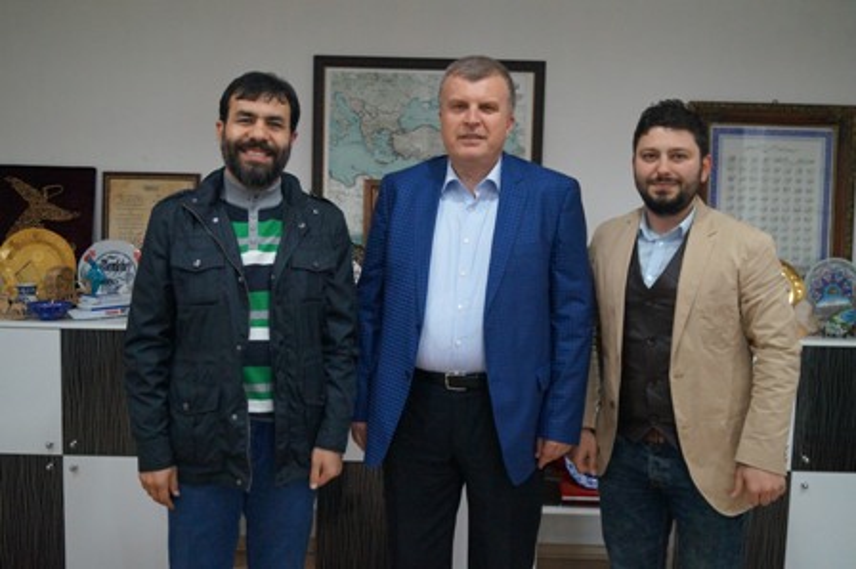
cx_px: 428
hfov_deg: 49.6
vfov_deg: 34.2
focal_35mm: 39
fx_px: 927
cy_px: 284
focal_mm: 26
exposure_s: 1/100
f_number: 4
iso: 3200
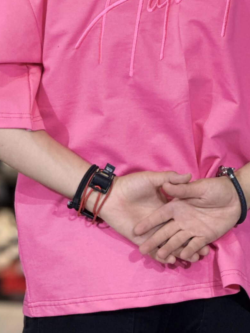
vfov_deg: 6.7
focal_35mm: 293
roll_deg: +0.6
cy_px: 38
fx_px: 2821
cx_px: 164
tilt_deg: -4.7
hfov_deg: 5.1
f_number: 2.8
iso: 160
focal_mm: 15.66
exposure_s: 1/100
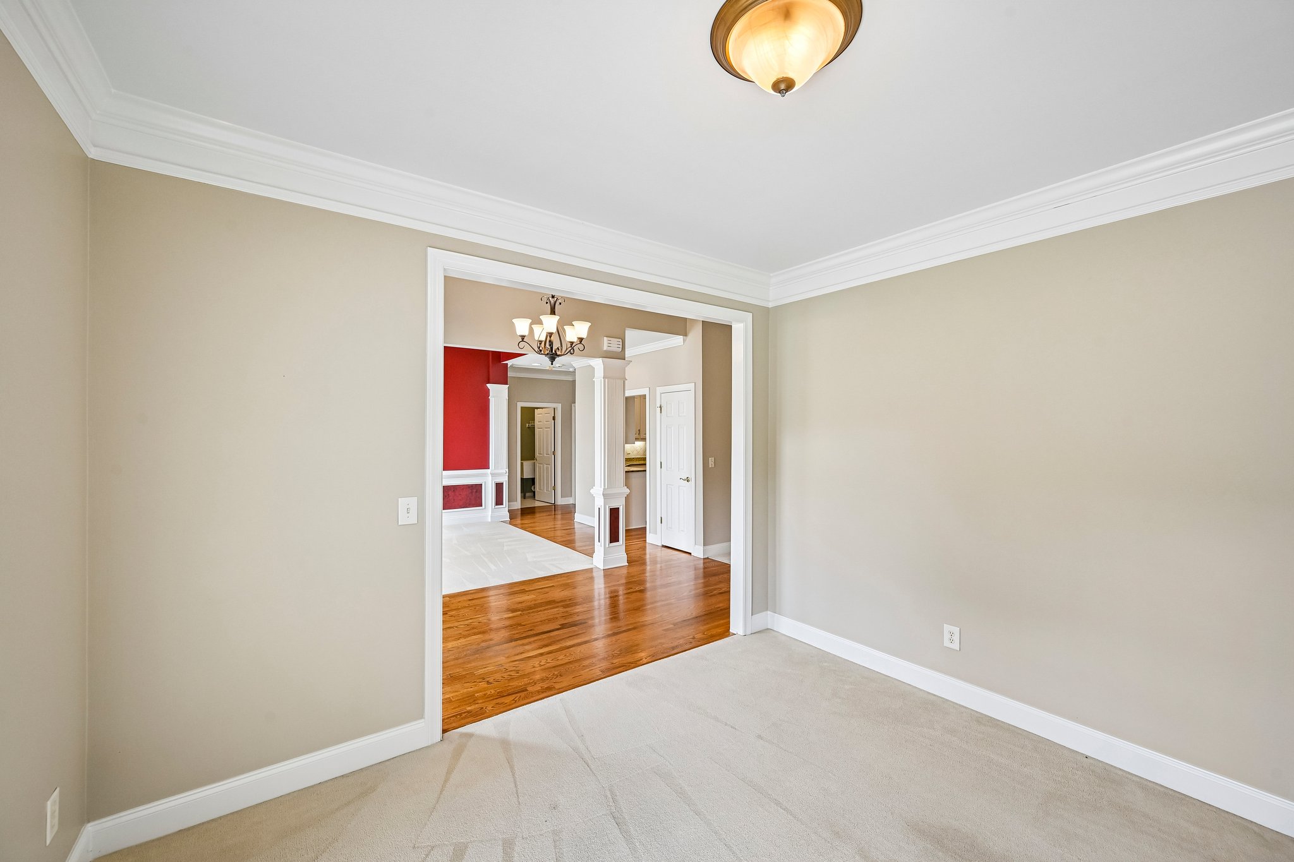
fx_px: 503
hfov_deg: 104.3
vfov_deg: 81.2
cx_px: 647
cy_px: 431
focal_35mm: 14
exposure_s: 1/15
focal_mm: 14
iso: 125
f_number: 8
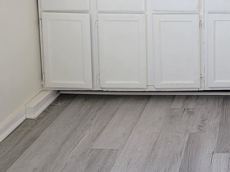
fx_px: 299
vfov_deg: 26.9
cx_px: 256
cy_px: -53
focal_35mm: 45
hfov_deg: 35.6
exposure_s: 1/60
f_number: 2.2
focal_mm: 2.2
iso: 50
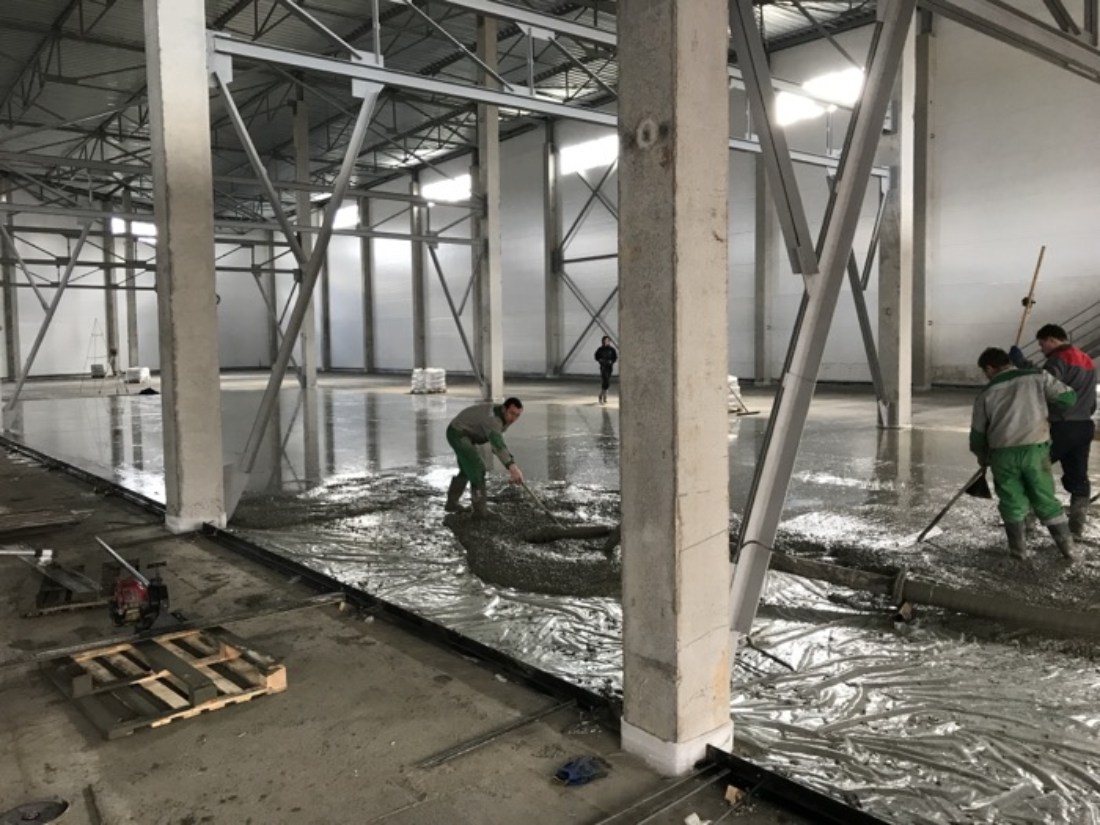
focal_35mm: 28
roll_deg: +1.4
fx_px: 890
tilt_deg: -3.5
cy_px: 412
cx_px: 550
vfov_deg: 49.7
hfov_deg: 63.4
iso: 40
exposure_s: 1/33
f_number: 1.8
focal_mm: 3.99
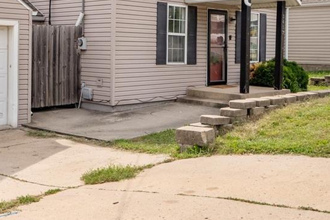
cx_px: 75
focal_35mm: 53
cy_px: 25
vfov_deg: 24.8
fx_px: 486
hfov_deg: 36.5
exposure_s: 1/1000
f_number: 8
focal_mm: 14
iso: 400
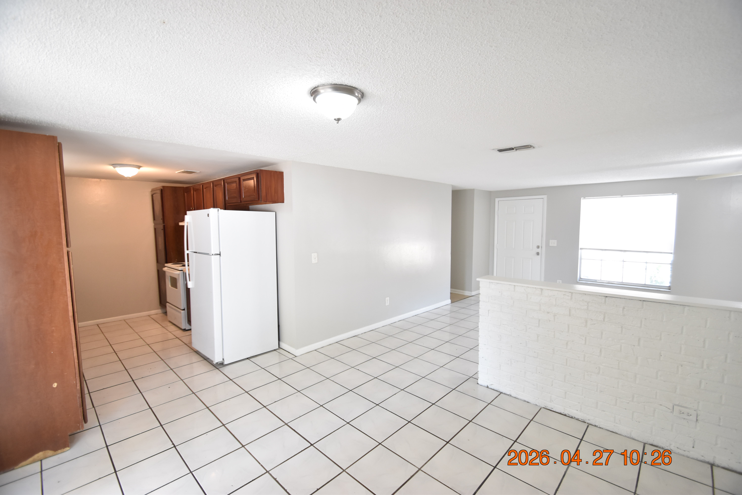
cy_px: 248
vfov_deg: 77.3
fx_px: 309
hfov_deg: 100.4
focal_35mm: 15
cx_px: 371
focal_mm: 10
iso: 800
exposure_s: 1/60
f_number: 3.5
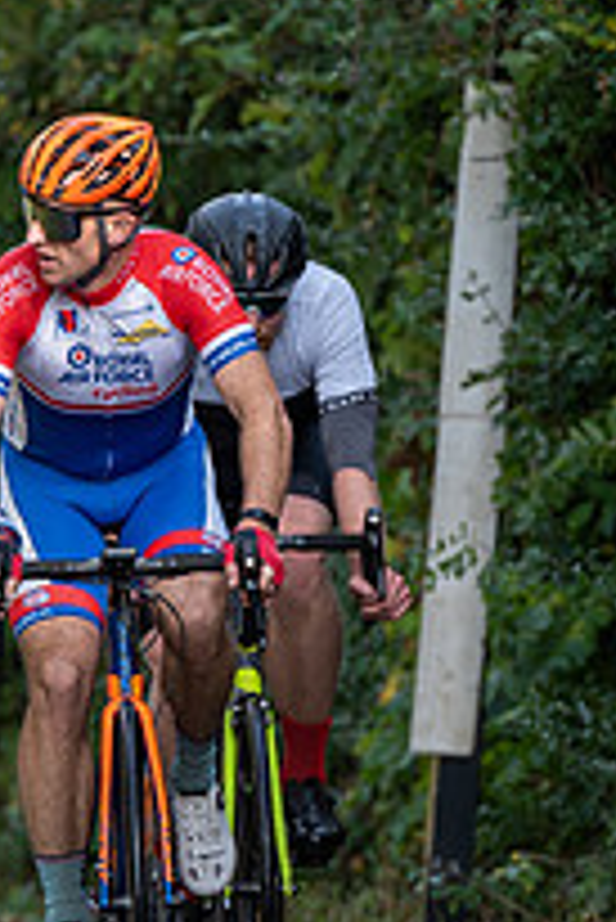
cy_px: 380
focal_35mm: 756
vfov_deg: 2.7
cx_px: 22
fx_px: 19370
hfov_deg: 1.8
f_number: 4
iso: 200
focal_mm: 200
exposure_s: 1/500
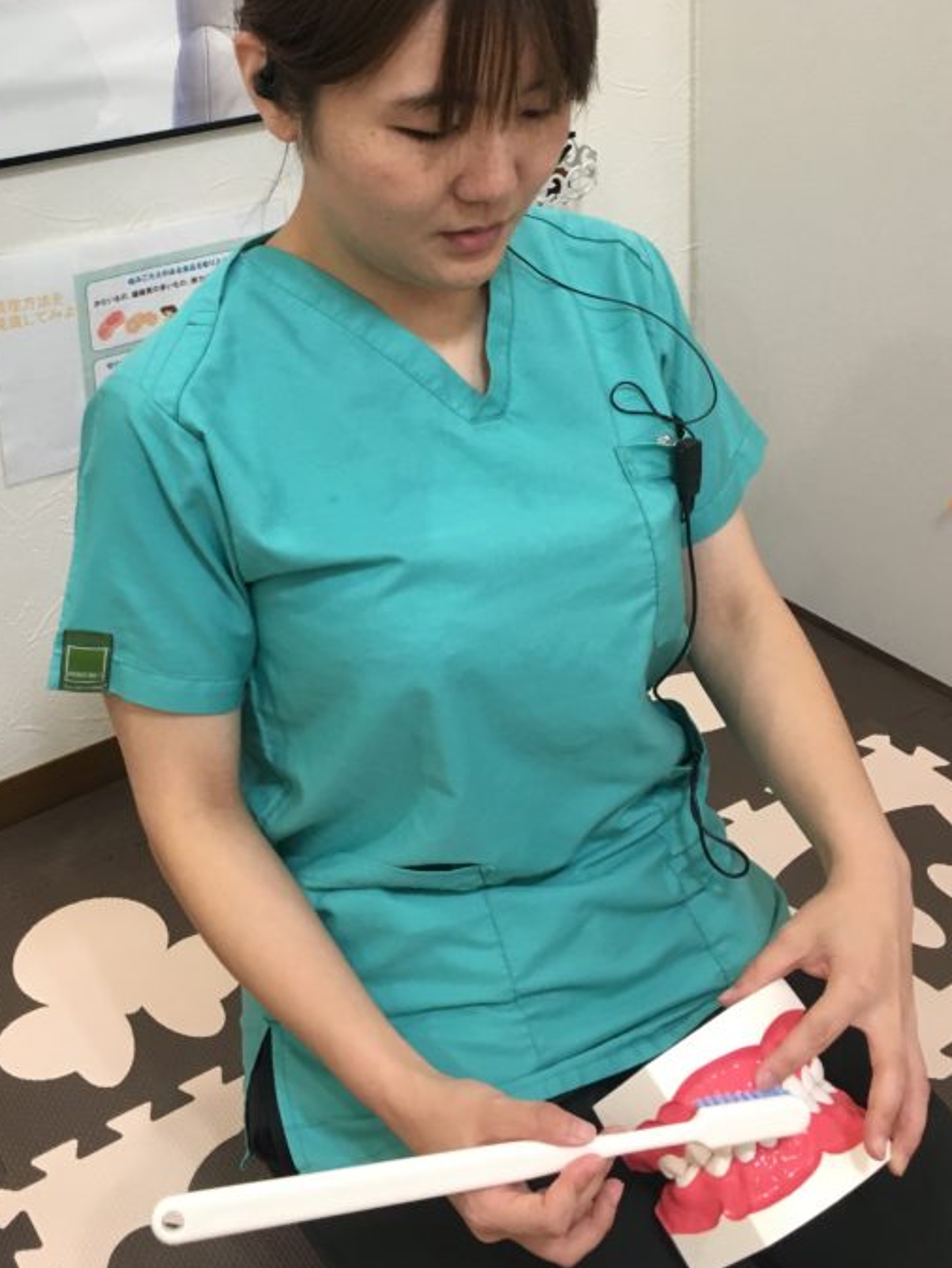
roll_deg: +4.9
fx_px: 1576
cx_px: 348
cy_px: 393
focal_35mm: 43
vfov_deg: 43.1
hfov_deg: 33.4
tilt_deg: -23.5
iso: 40
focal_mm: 4.15
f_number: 2.2
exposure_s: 1/30
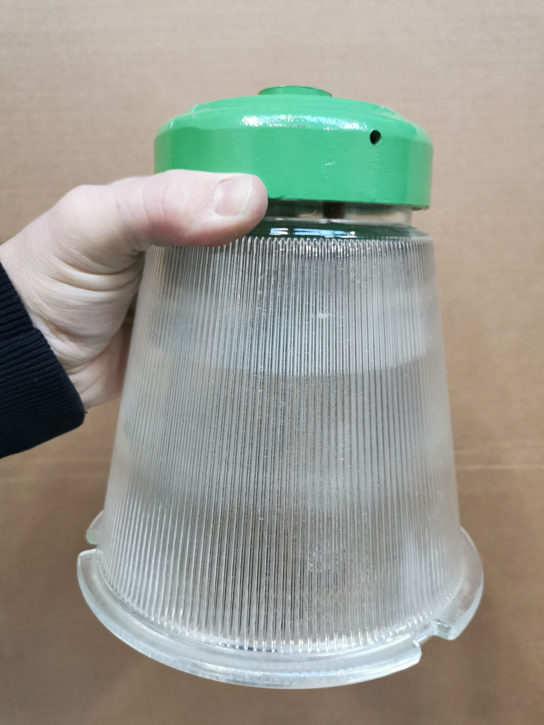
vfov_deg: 65.3
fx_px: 566
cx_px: 272
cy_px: 362
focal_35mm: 27
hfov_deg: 51.4
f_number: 1.8
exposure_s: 1/50
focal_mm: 5.58
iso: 400
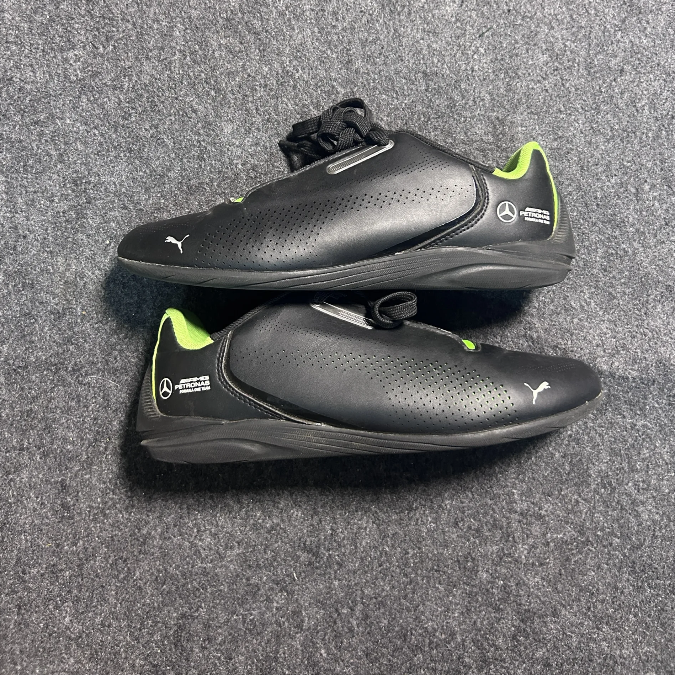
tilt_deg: -68.0
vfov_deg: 51.9
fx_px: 684
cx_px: 336
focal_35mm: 31
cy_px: 248
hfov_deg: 52.5
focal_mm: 5.7
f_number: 1.5
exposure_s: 1/50
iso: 400
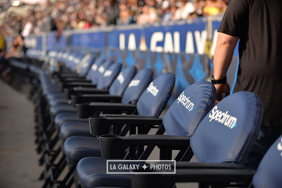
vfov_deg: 17.1
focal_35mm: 80
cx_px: 141
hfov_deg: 25.4
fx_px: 627
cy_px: 94
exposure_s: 1/2000
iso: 200
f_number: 2.8
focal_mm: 80
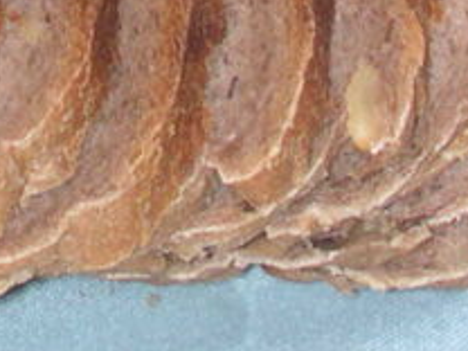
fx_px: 2461
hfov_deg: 10.8
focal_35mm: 182
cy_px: -223
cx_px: 61
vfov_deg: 8.0
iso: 100
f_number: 4.5
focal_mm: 5.6
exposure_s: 1/60
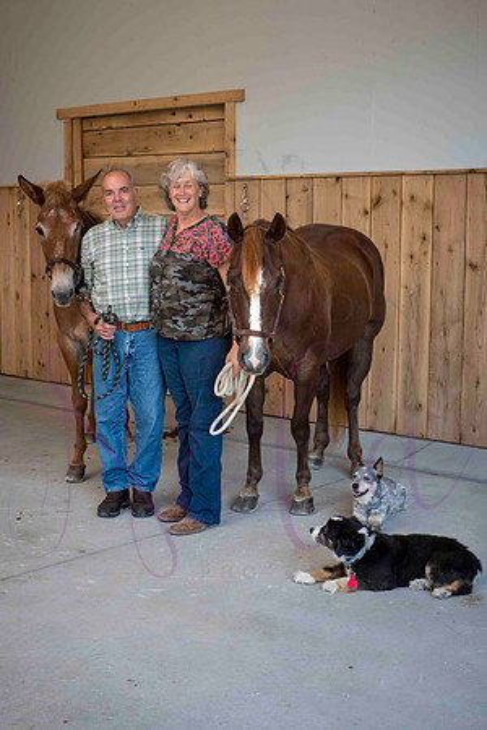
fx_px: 1015
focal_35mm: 50
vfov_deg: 39.6
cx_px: 244
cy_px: 365
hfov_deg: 27.0
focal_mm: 50
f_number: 9
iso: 400
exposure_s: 1/160
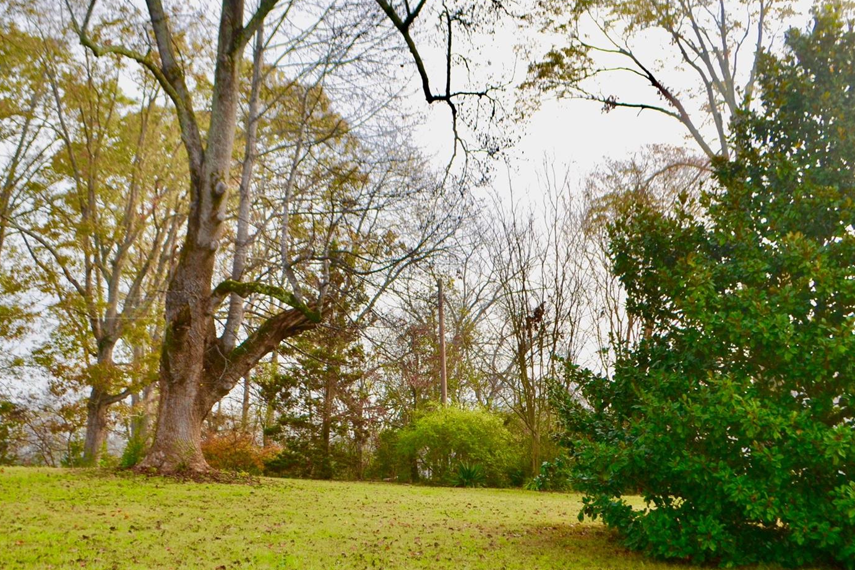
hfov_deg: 48.5
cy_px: 346
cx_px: 417
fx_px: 950
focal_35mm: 40
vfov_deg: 33.3
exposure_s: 1/200
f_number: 4.5
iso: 100
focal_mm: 18
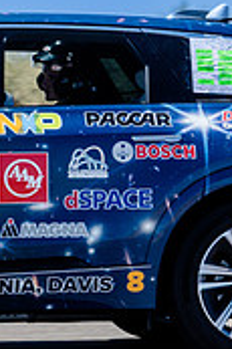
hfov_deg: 3.9
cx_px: -173
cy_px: 201
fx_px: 3380
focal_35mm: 349
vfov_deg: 5.9
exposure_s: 1/250
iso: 400
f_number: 16
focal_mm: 104
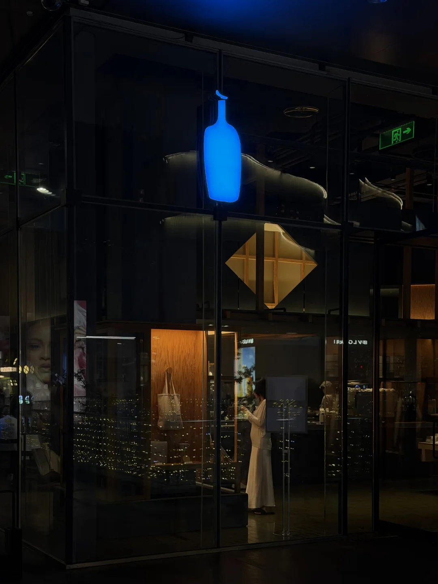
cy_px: 292
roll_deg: -0.9
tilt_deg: +6.0
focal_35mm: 48
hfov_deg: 30.3
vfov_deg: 39.7
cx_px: 219
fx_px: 810
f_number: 1.78
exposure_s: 1/100
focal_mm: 6.76
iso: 125
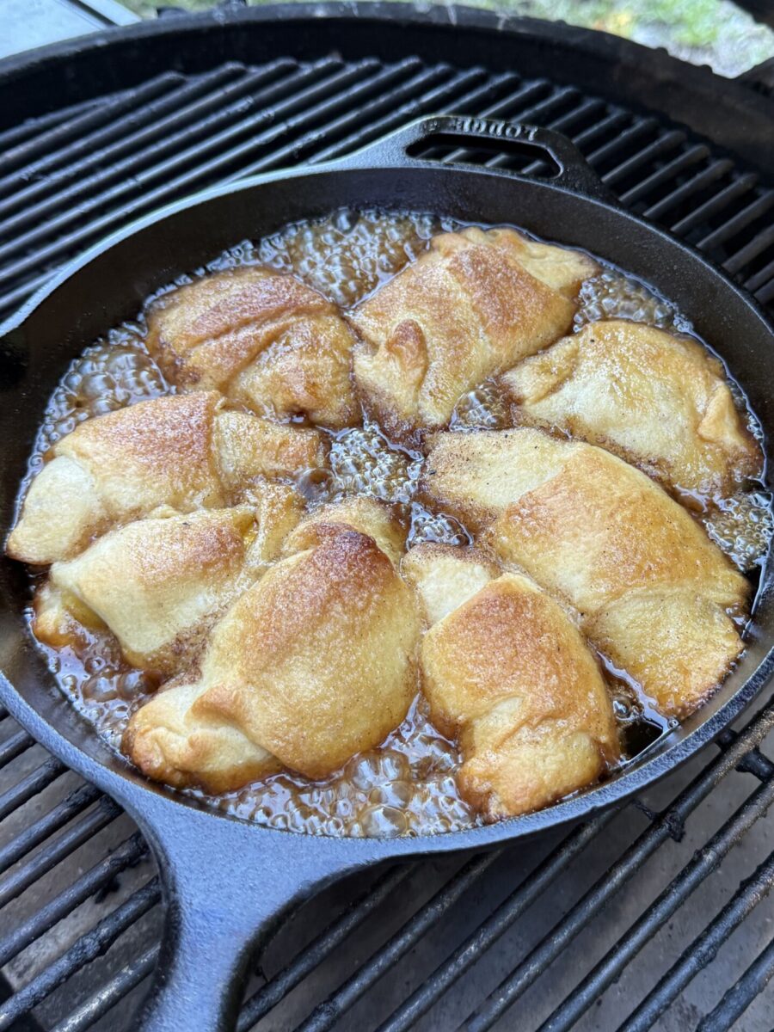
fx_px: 716
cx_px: 387
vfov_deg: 71.6
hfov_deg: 56.8
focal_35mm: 24
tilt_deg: -54.2
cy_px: 516
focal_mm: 6.76
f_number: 1.78
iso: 160
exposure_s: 1/121
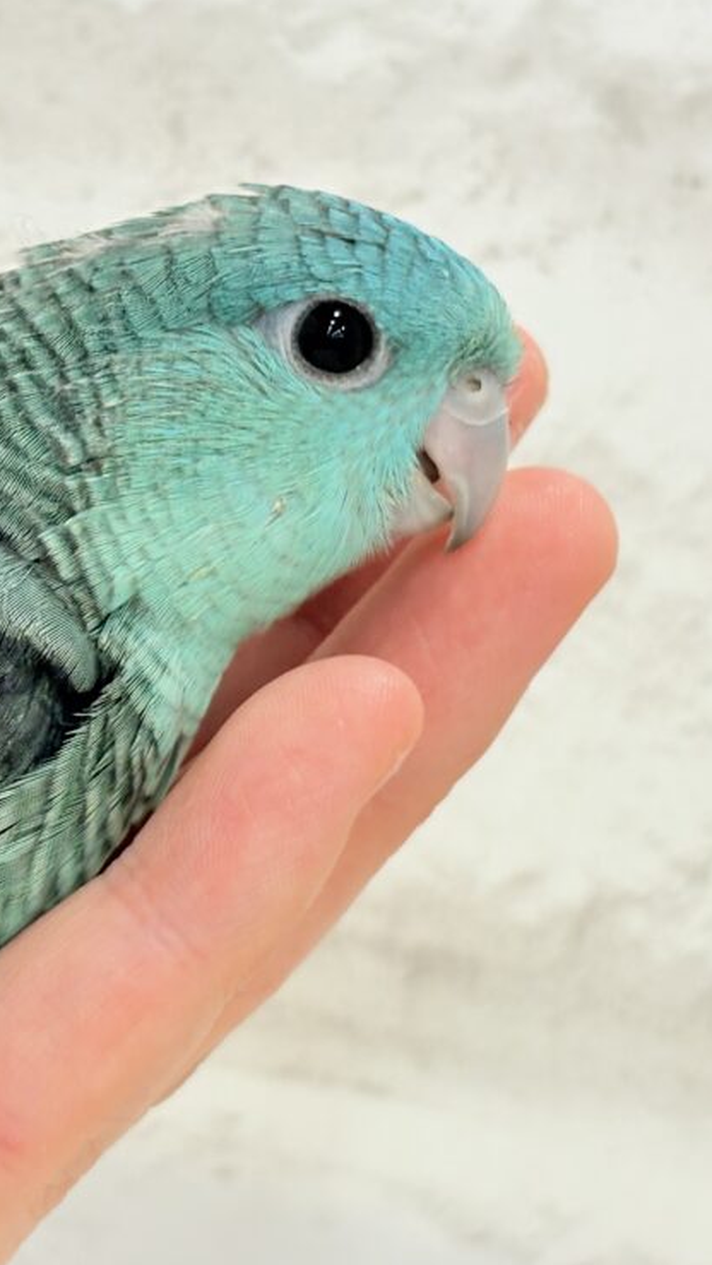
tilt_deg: -5.0
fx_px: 3086
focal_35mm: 92
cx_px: 60
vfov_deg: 23.2
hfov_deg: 13.0
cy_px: 597
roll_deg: -13.0
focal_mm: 5.96
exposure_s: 1/50
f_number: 1.6
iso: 50
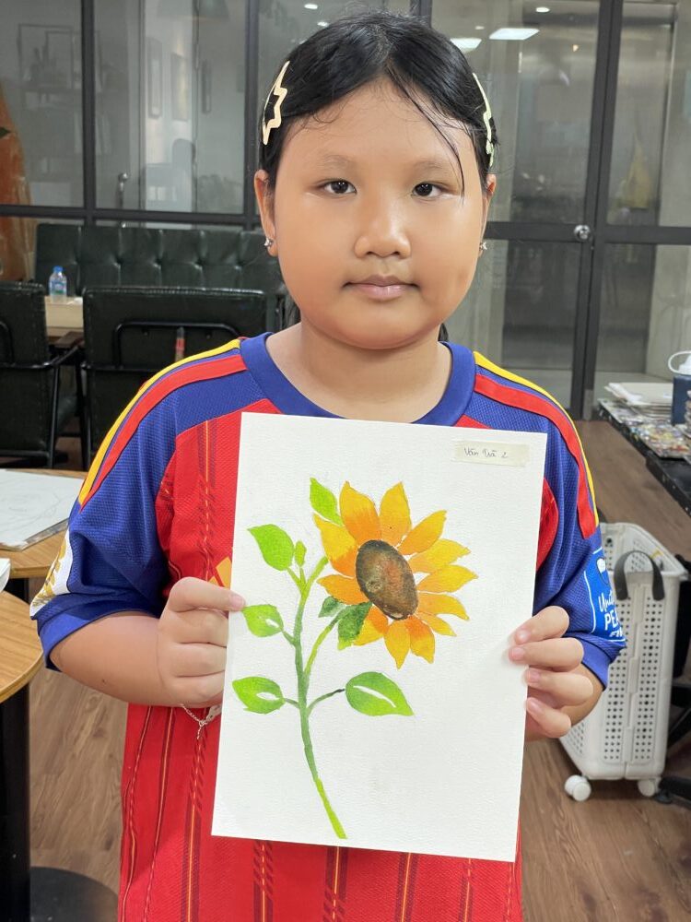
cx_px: 346
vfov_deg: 36.8
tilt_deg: -13.7
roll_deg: -2.1
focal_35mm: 52
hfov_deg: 28.0
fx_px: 1384
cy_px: 461
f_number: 2
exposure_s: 1/100
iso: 80
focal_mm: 6
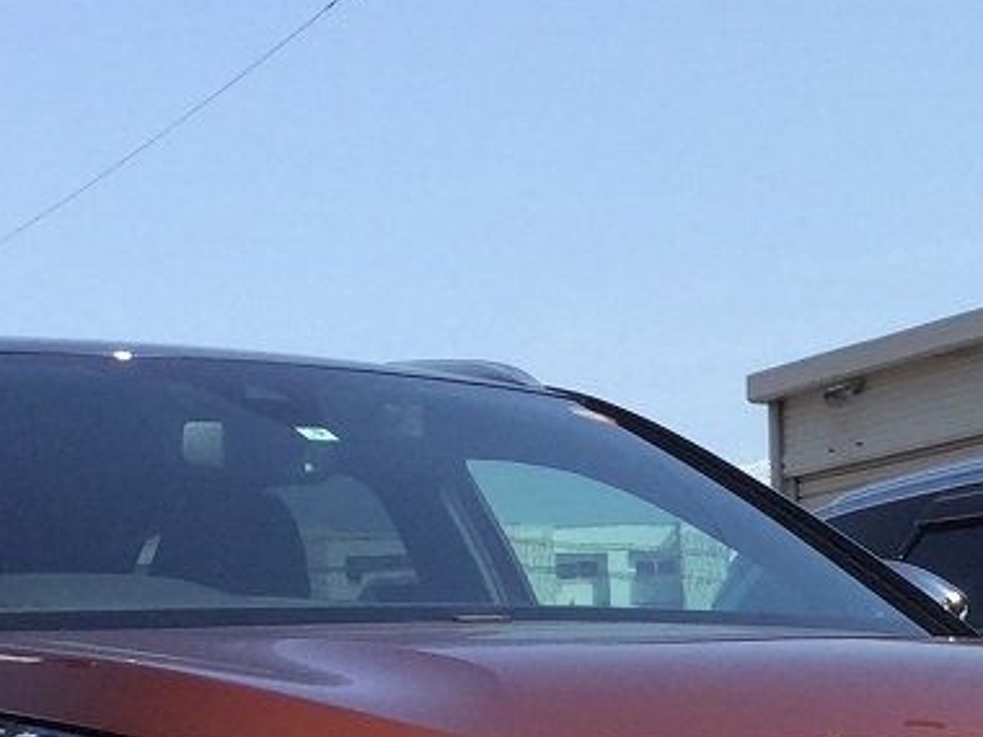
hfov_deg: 14.4
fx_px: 3777
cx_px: 1115
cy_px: 595
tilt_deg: +2.1
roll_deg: +1.3
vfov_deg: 11.1
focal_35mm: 133
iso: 25
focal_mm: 3.3
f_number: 2.4
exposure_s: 1/815
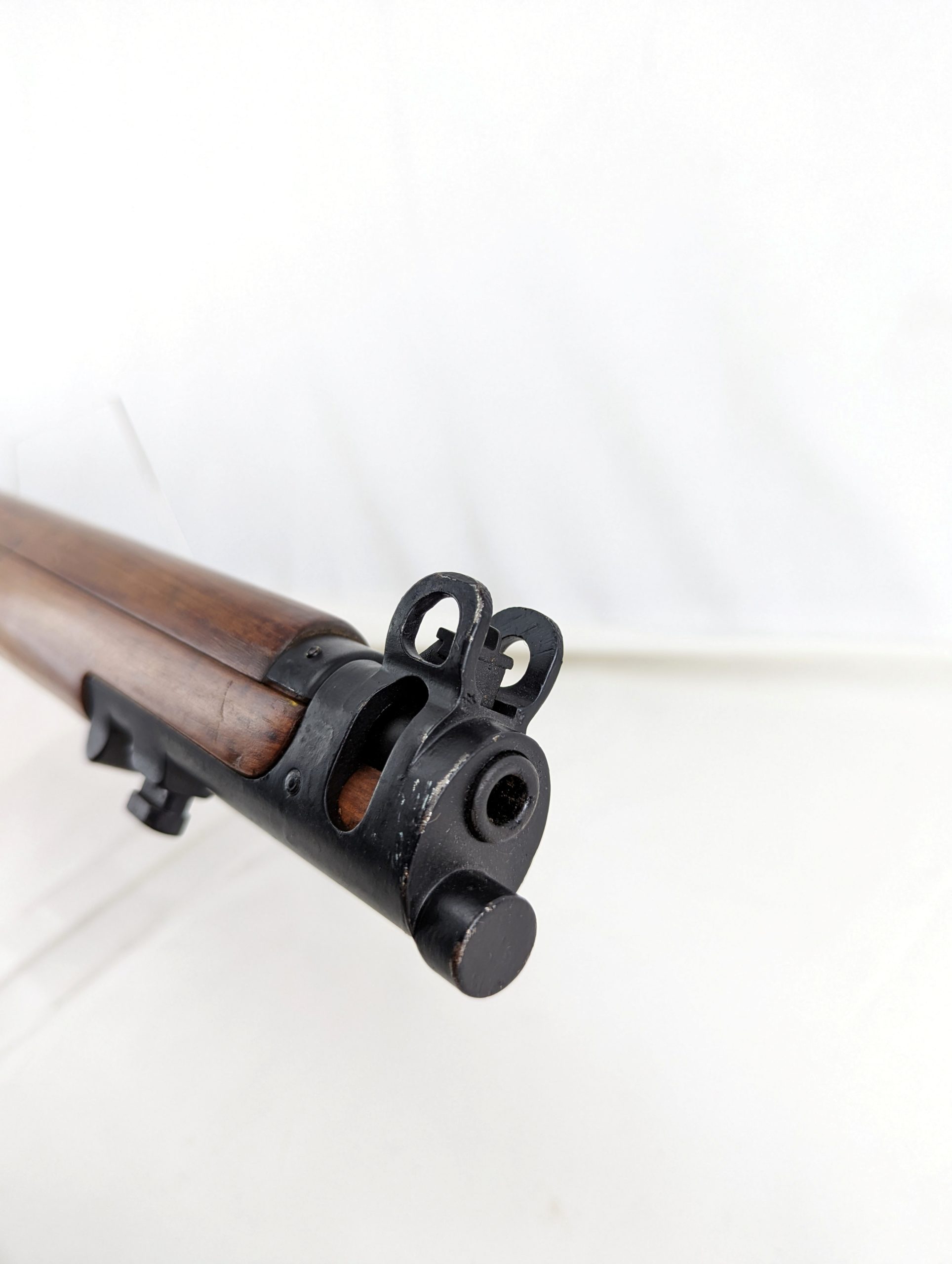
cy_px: 632
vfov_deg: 71.5
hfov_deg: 56.9
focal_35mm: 24
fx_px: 878
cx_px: 476
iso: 95
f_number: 1.85
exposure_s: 1/100
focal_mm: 6.81
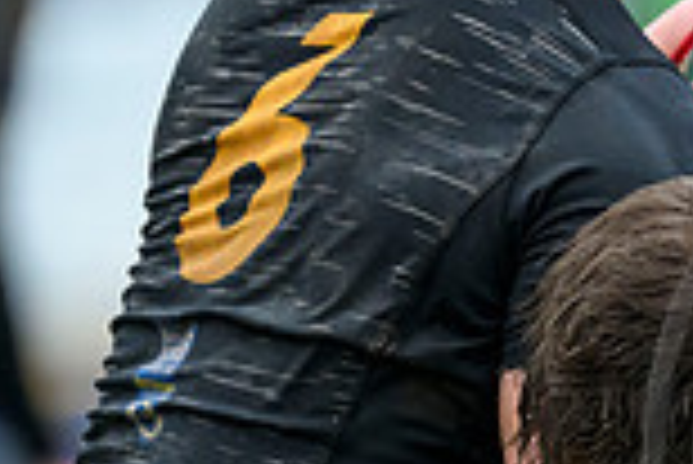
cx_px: 973
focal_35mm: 1897
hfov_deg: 1.1
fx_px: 36551
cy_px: 619
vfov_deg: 0.7
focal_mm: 400
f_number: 3.5
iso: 3200
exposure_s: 1/1600
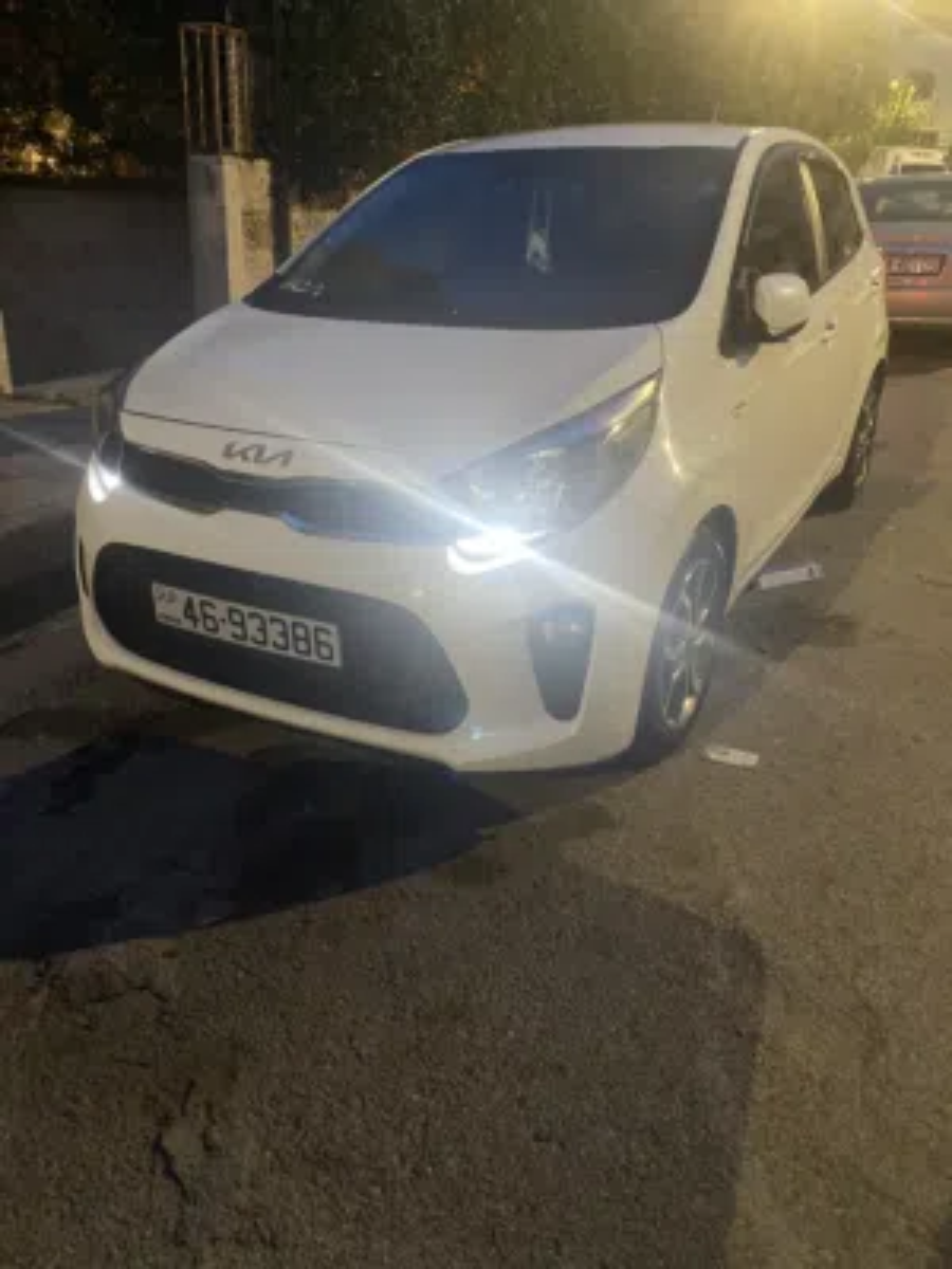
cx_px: 476
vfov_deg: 67.3
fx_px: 953
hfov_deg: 53.1
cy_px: 634
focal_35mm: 26
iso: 500
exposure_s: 1/25
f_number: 1.8
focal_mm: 4.25
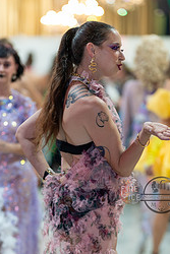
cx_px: 74
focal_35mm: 153
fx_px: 1082
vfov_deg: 13.4
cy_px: 195
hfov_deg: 9.0
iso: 320
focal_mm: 85
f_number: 1.4
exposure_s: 1/160
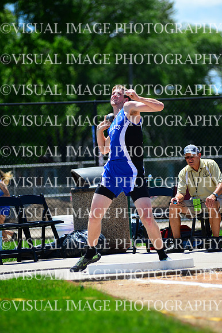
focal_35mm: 200
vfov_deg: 10.3
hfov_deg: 6.9
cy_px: 166
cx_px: 111
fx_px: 1852
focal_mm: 200
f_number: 4
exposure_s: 1/2500
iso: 320
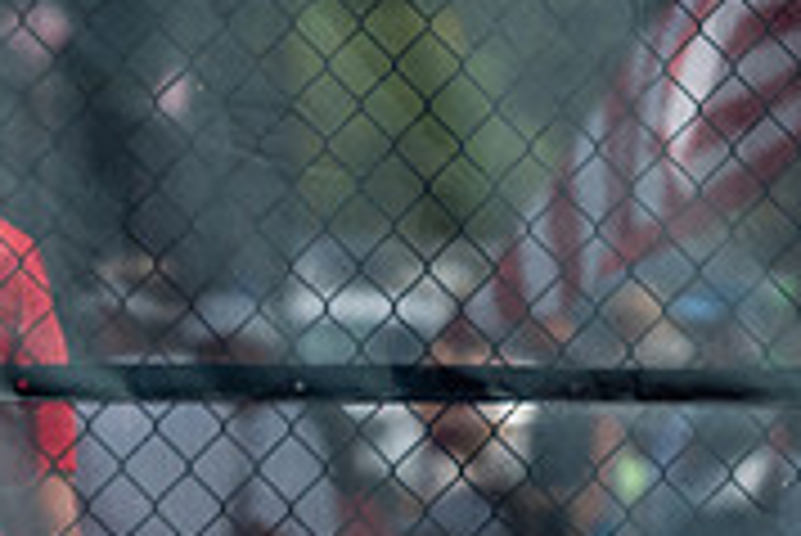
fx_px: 16545
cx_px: -369
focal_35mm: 743
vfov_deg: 1.9
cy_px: 746
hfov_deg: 2.8
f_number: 3.5
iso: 200
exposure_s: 1/1600
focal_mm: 106
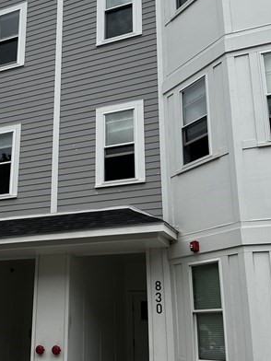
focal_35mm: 47
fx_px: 491
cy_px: 177
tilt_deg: +19.3
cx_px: 68
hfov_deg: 30.4
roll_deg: -1.4
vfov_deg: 40.4
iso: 80
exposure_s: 1/6211
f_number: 1.78
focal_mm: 6.86
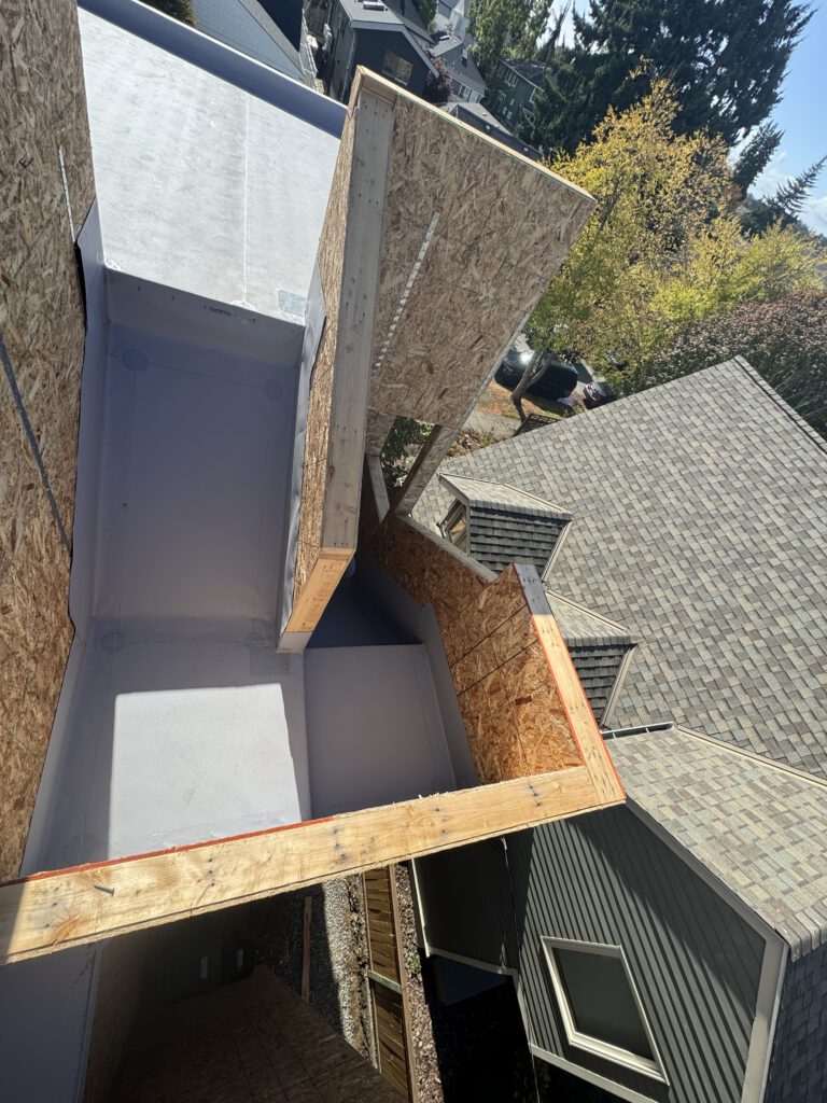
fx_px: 446
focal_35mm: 14
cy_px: 552
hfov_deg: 85.7
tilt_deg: -49.2
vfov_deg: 102.1
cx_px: 414
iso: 40
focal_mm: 2.22
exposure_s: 1/779
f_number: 2.2
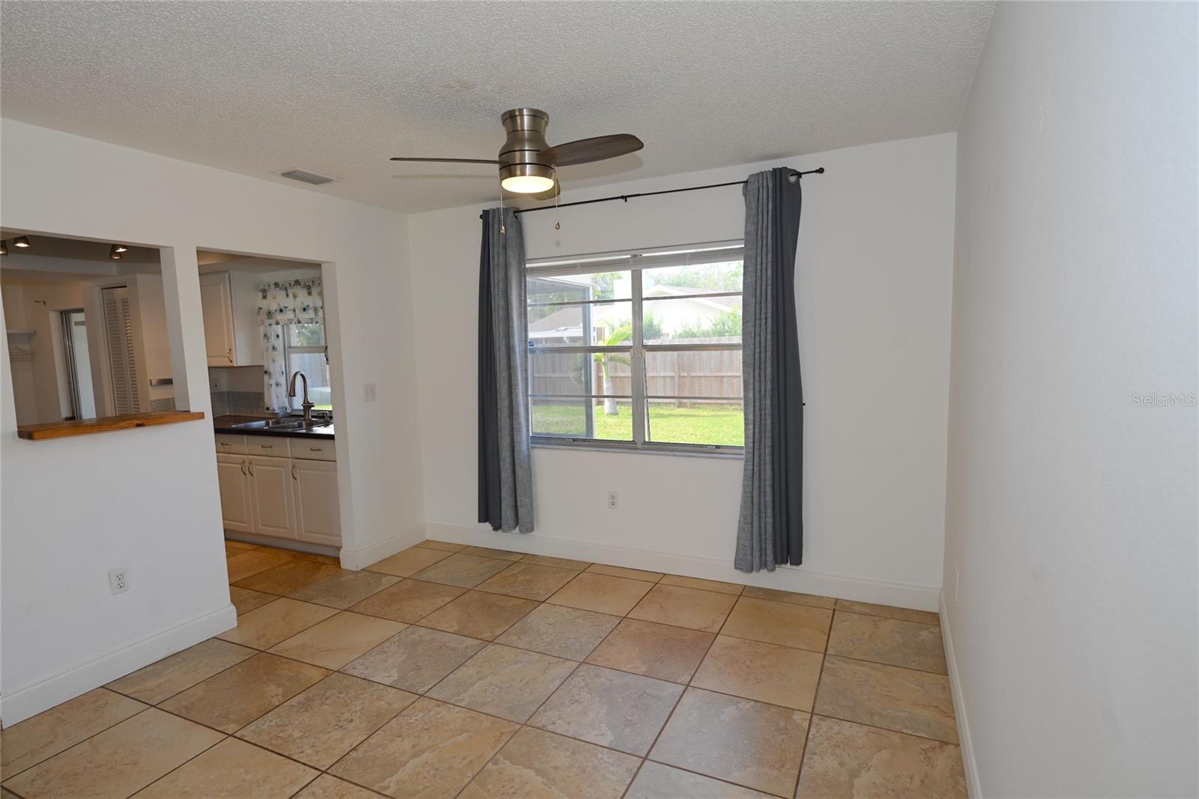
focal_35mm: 18
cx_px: 600
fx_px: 616
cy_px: 400
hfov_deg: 88.4
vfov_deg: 65.9
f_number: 5.6
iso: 200
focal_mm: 18.5
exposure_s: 1/125
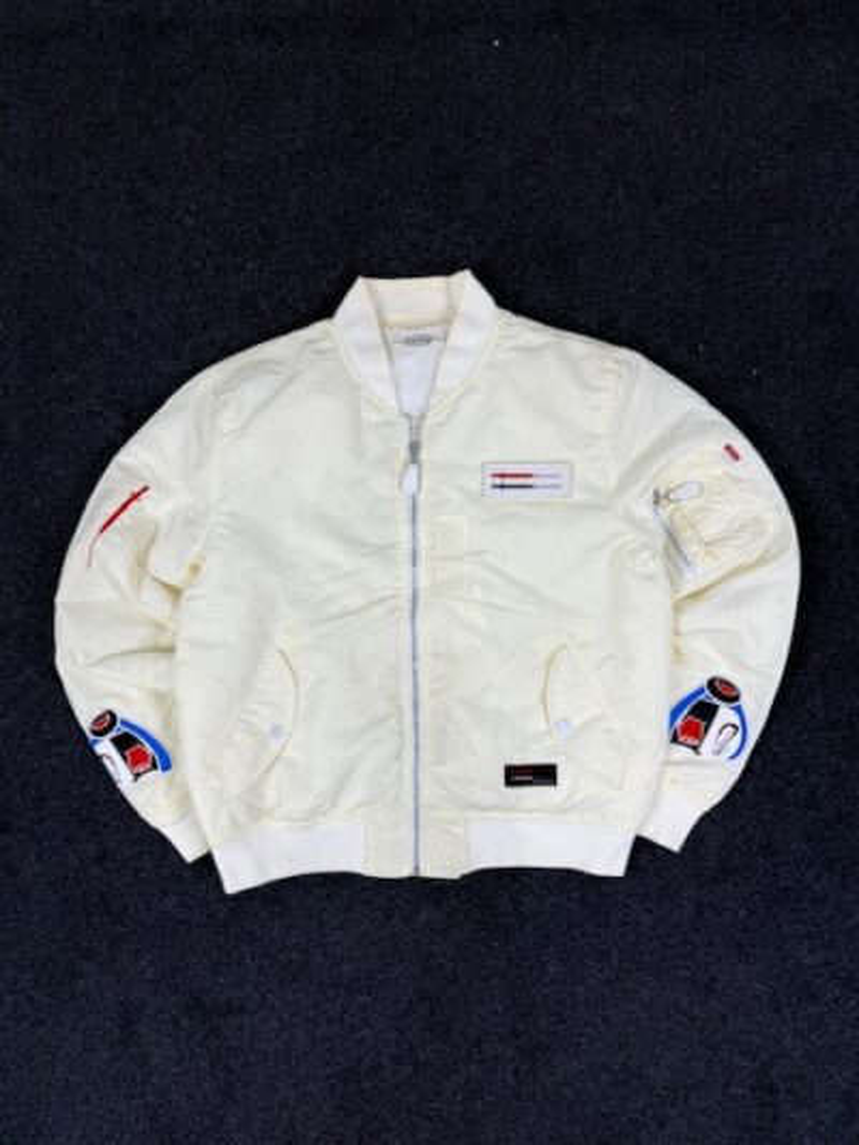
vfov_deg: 71.6
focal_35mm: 24
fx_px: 794
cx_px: 430
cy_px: 572
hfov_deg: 56.8
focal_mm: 6.76
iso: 64
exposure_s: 1/121
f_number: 1.78
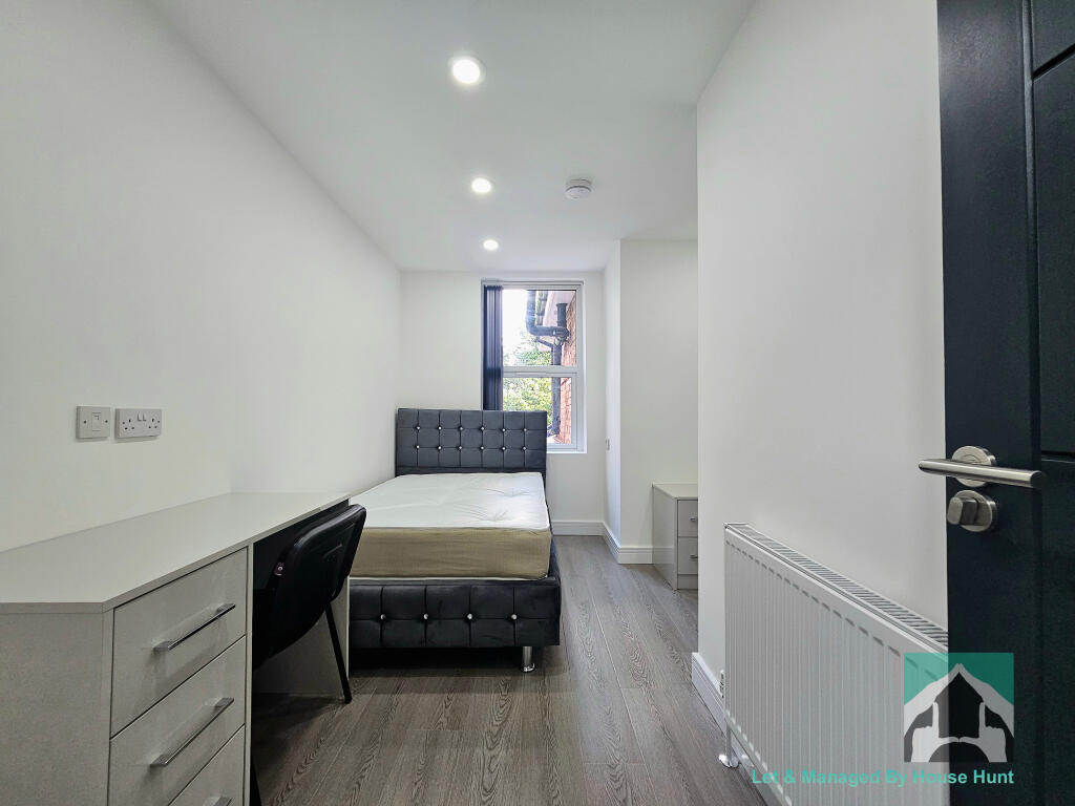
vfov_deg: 89.9
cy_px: 403
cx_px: 538
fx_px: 404
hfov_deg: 106.2
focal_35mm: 13
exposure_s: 1/70.9
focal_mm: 2.2
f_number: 2.2
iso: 160
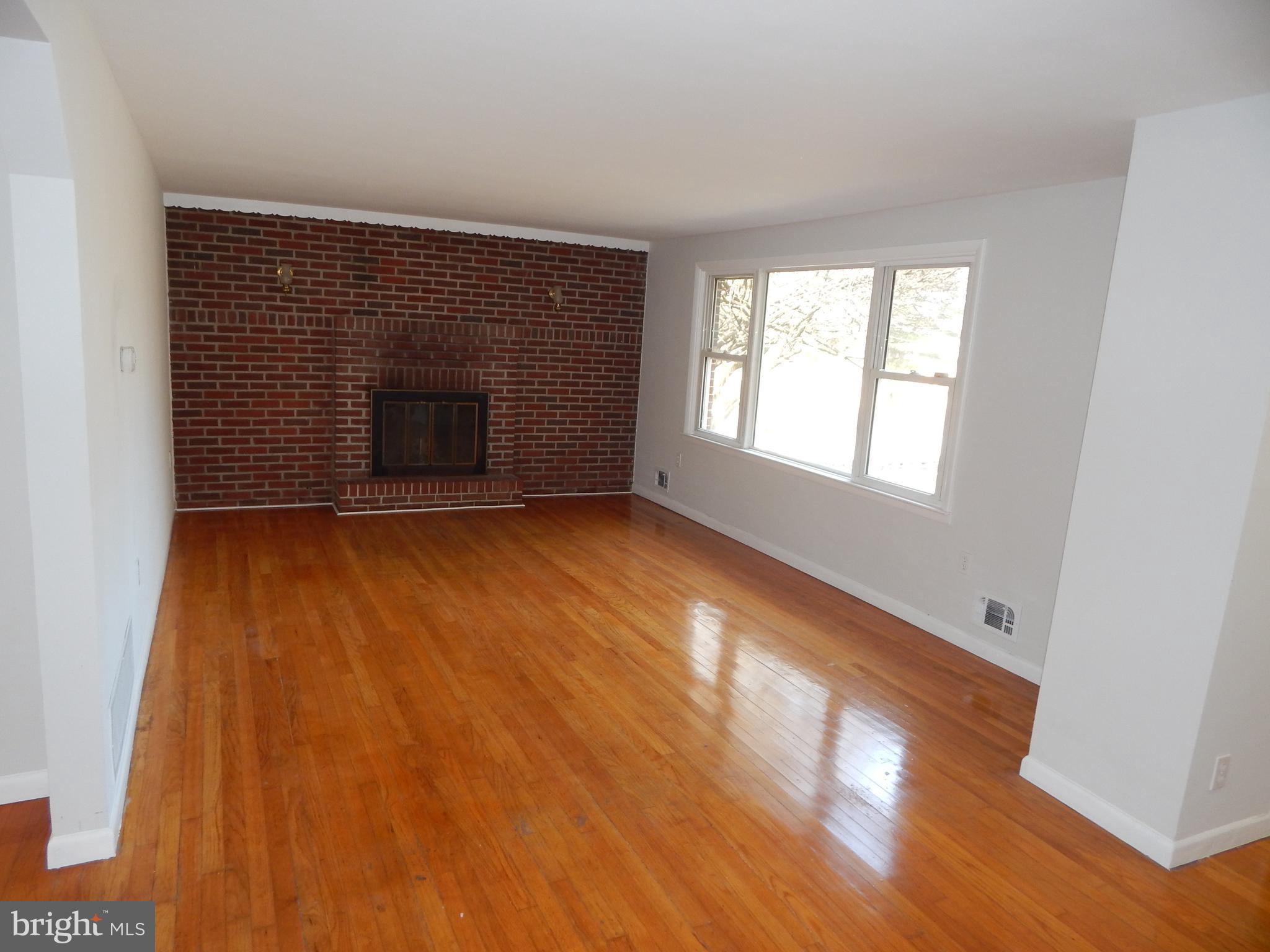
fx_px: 807
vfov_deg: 61.1
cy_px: 476
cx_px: 635
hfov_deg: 76.4
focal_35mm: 22
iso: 140
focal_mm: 4
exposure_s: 1/30
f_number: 3
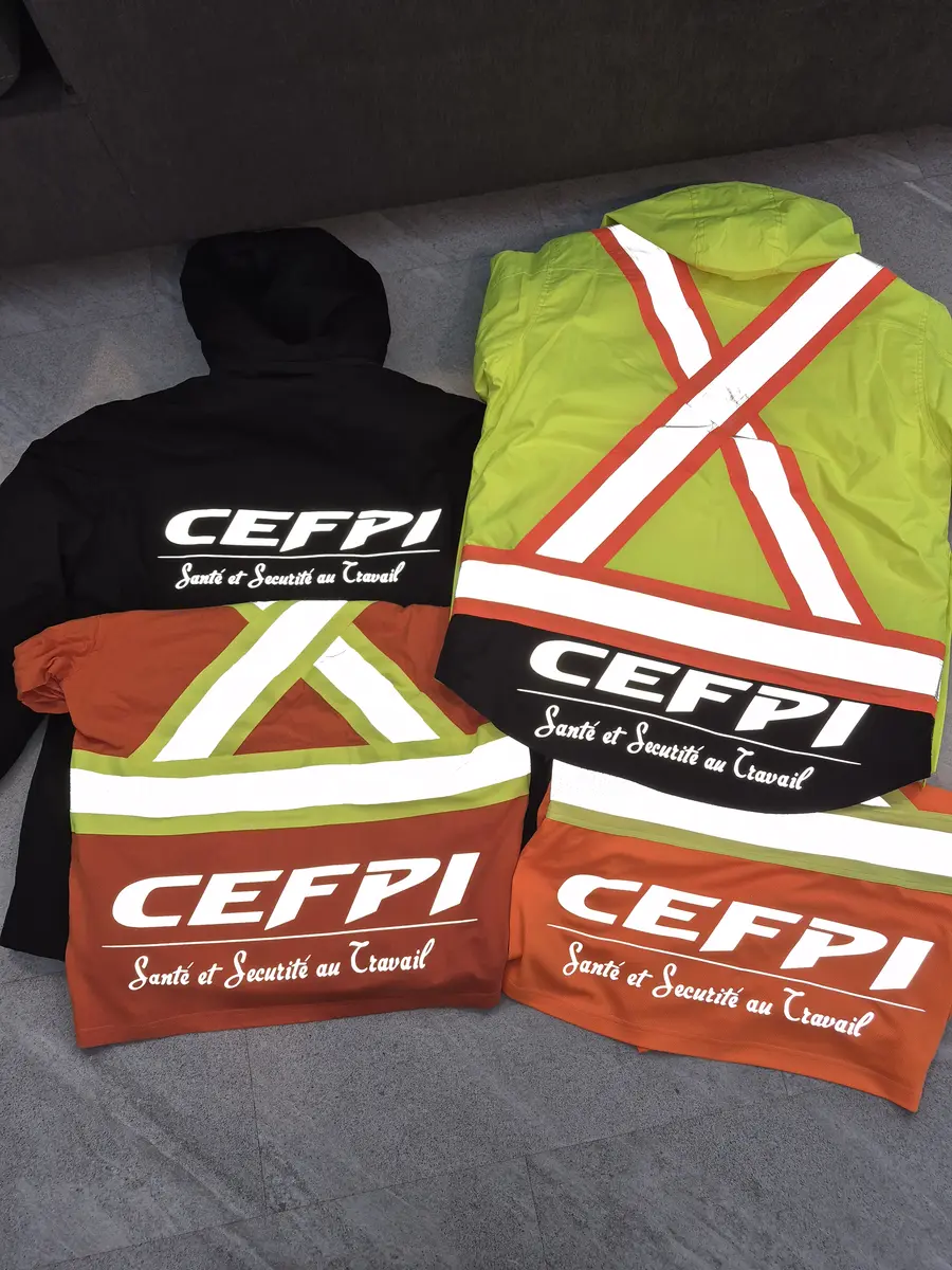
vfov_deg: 73.9
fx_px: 843
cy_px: 635
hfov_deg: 58.9
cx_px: 476
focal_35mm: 23
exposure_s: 1/60
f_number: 1.8
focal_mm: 5.4
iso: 125
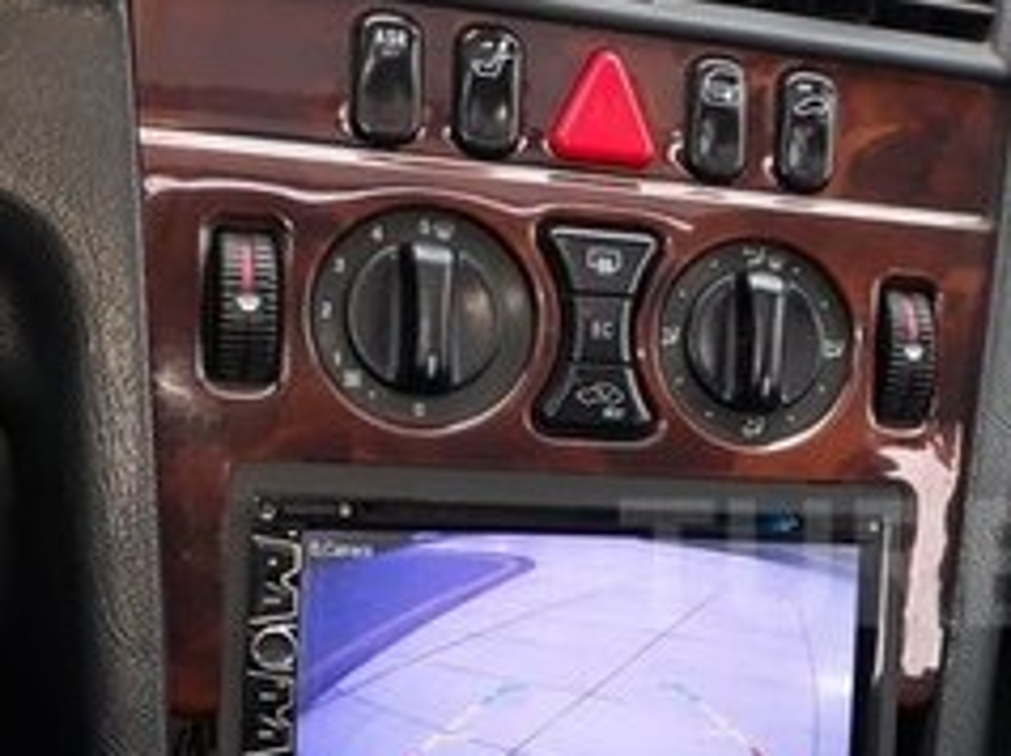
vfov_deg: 19.5
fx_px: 2188
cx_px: 1053
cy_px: 563
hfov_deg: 24.6
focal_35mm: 75
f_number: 1.9
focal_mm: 3.6
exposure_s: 1/33
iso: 40
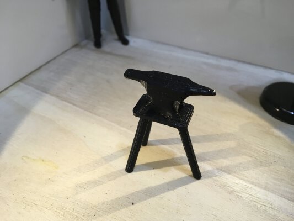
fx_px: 246
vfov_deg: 48.2
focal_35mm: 29
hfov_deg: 61.6
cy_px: 110
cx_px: 147
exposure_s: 1/30
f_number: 2.2
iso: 64
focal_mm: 4.15
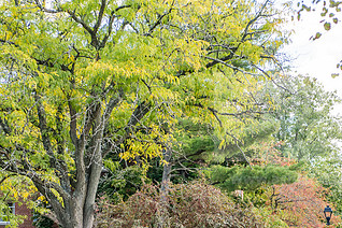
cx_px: 182
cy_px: 202
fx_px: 1073
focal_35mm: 113
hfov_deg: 18.1
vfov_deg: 12.0
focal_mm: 62
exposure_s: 1/250
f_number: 4
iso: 200
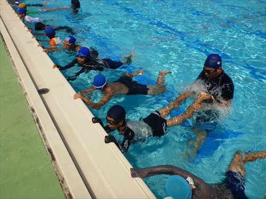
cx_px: 133
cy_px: 100
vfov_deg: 49.7
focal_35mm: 28
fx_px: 215
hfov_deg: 63.4
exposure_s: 1/250
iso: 100
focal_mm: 4.9
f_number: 10
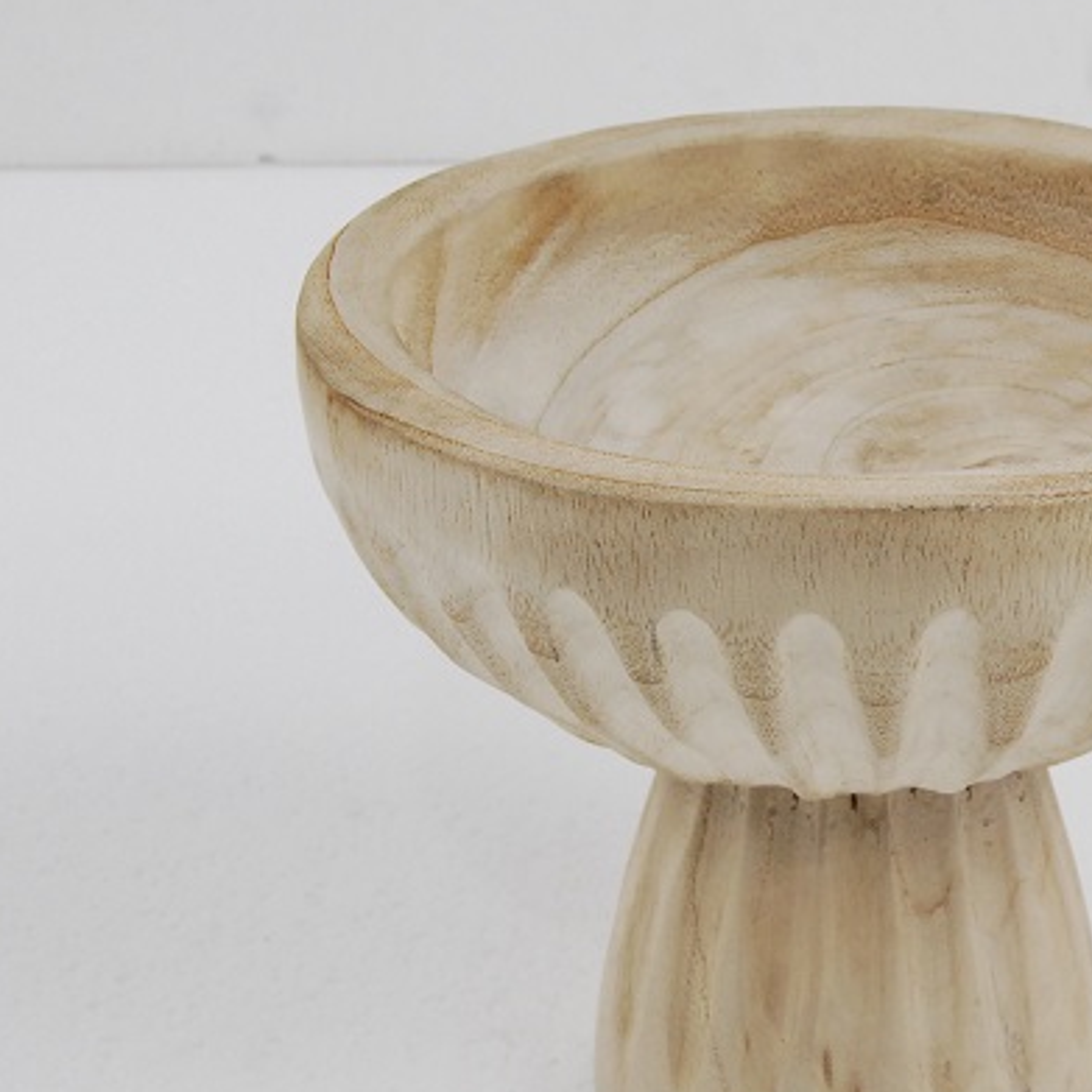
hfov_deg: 13.6
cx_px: 915
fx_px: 4566
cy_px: 514
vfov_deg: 13.6
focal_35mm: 128
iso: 800
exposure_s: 1/25
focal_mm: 45
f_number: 11
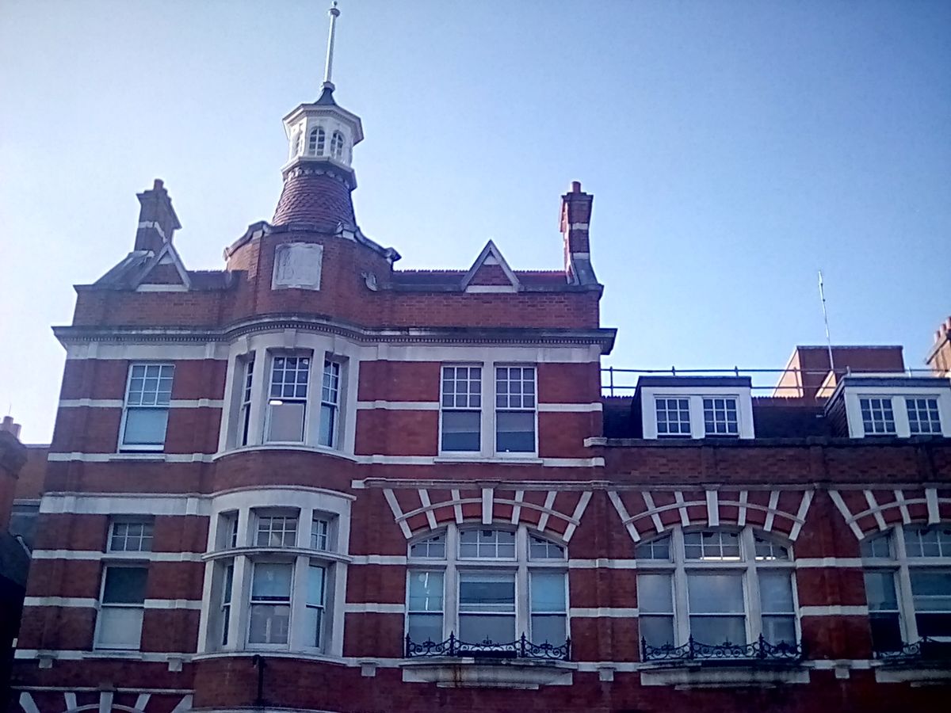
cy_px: 356
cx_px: 476
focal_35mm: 39
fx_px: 1071
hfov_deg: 47.9
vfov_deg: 36.8
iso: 62
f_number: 2.8
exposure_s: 1/173
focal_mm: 3.1
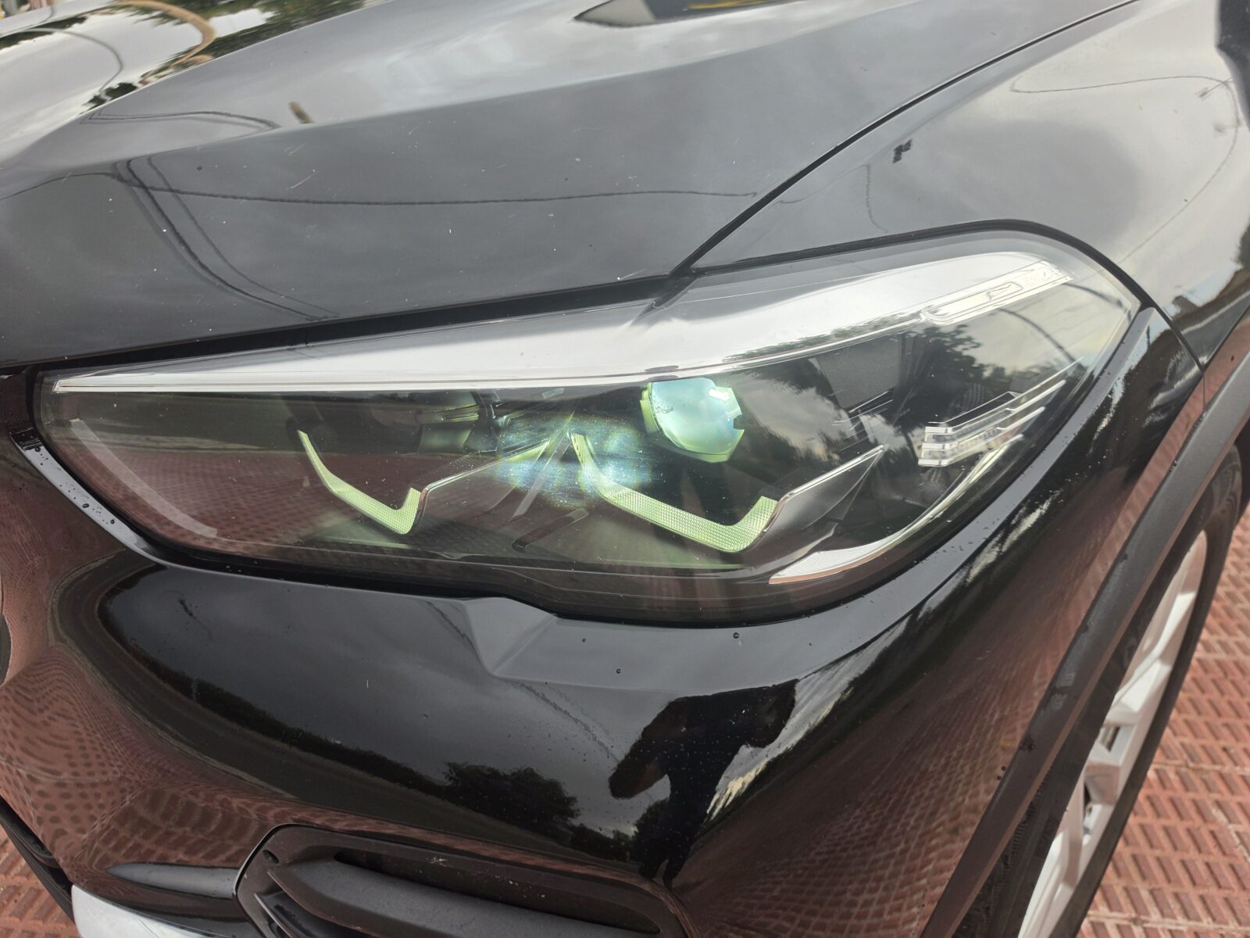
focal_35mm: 23
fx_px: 831
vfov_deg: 58.9
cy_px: 469
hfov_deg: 73.9
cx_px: 625
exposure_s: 1/122
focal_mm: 6.5
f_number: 1.4
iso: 10
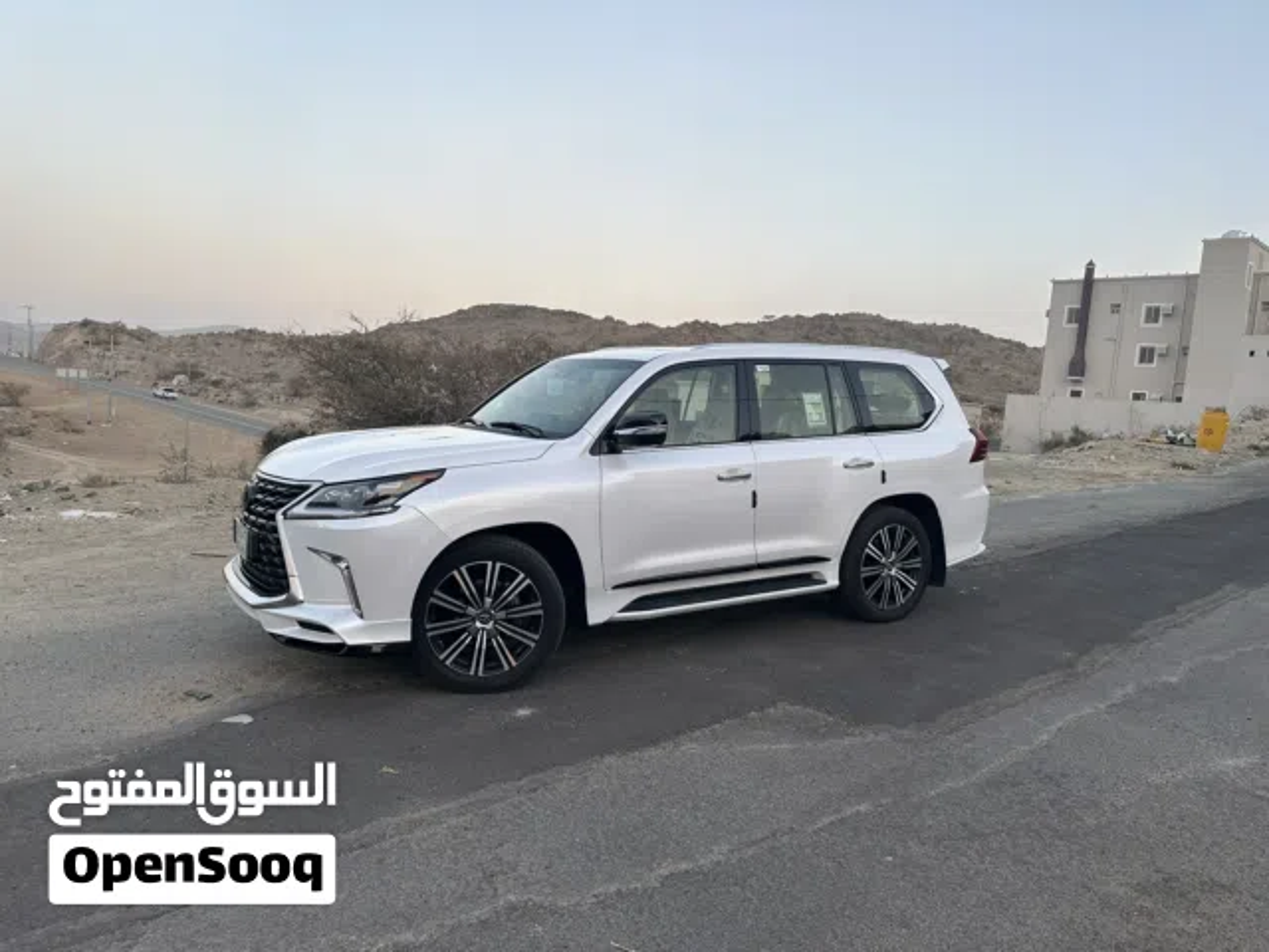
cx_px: 634
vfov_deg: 56.8
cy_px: 476
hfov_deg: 71.6
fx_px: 880
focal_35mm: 24
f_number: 1.78
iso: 80
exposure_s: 1/327
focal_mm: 6.86
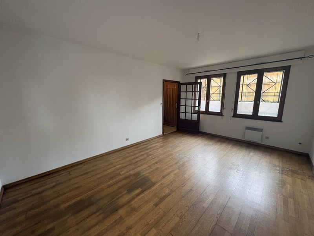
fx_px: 127
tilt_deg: -10.2
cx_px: 157
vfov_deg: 85.7
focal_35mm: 14
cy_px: 118
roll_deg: +1.1
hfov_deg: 102.1
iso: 200
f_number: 2.2
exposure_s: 1/99
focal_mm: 2.22
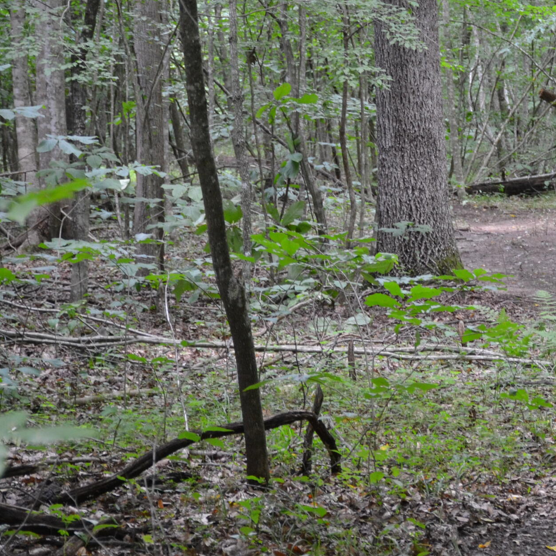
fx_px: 3453
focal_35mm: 190
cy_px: 211
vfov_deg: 9.2
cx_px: 546
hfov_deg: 9.2
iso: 1000
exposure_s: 1/60
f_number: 5
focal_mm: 62
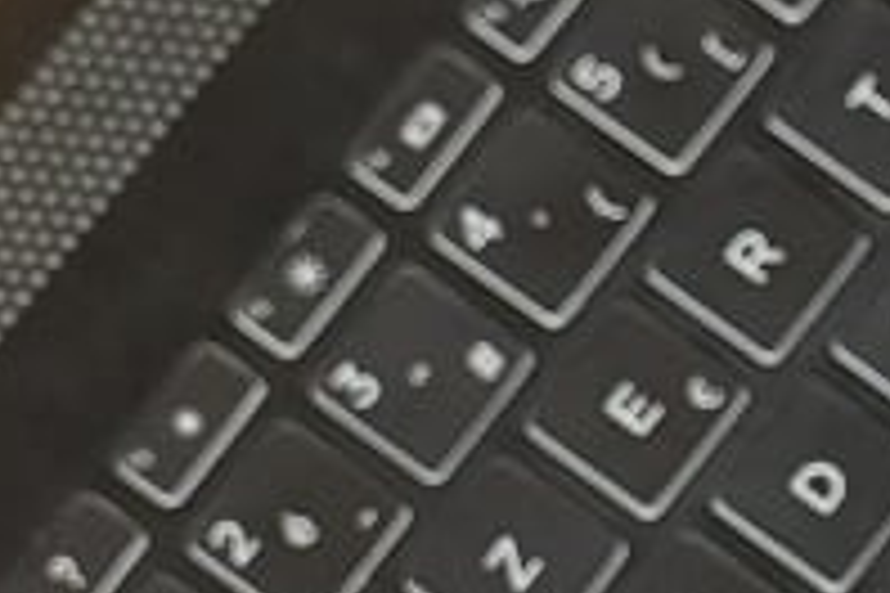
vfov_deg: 2.9
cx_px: 1124
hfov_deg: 4.4
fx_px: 11619
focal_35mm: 470
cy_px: 431
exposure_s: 1/160
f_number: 4
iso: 2500
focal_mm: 62
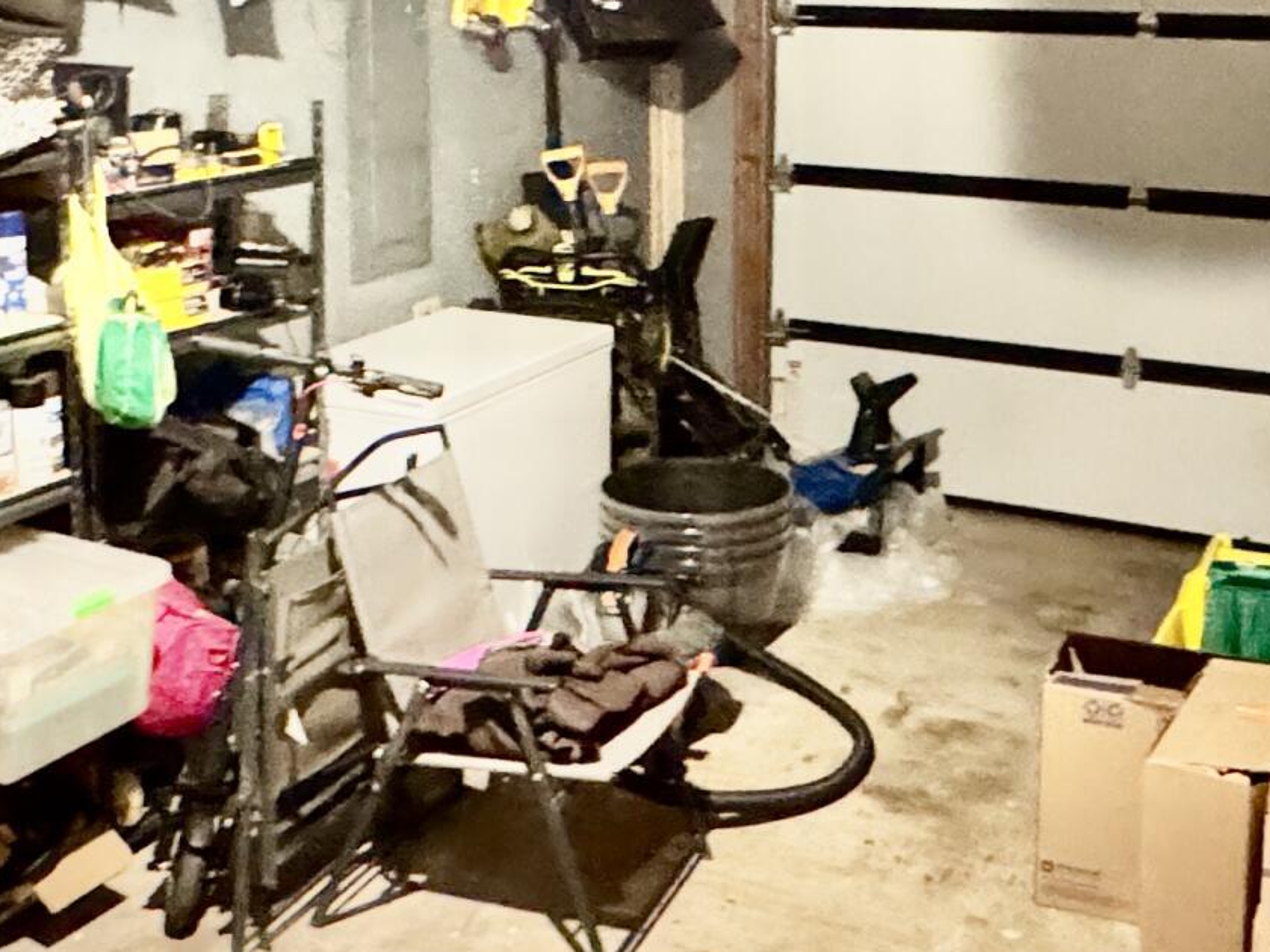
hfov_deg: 38.2
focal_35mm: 50
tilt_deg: -8.6
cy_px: 201
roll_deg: +0.4
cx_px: 618
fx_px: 1834
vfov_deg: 28.5
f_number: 2.2
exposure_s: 1/30
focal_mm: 2.22
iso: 1250
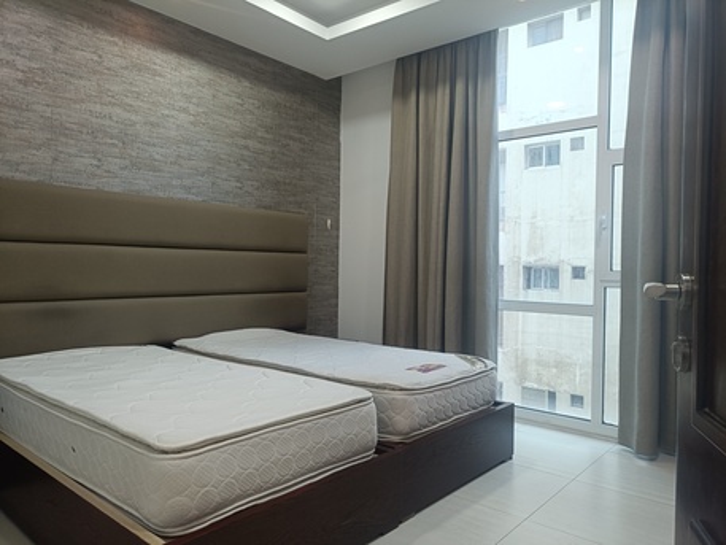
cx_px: 363
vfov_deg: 54.9
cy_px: 272
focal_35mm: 25
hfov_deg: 69.4
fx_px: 524
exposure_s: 1/50
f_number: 1.7
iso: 771
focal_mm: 4.7
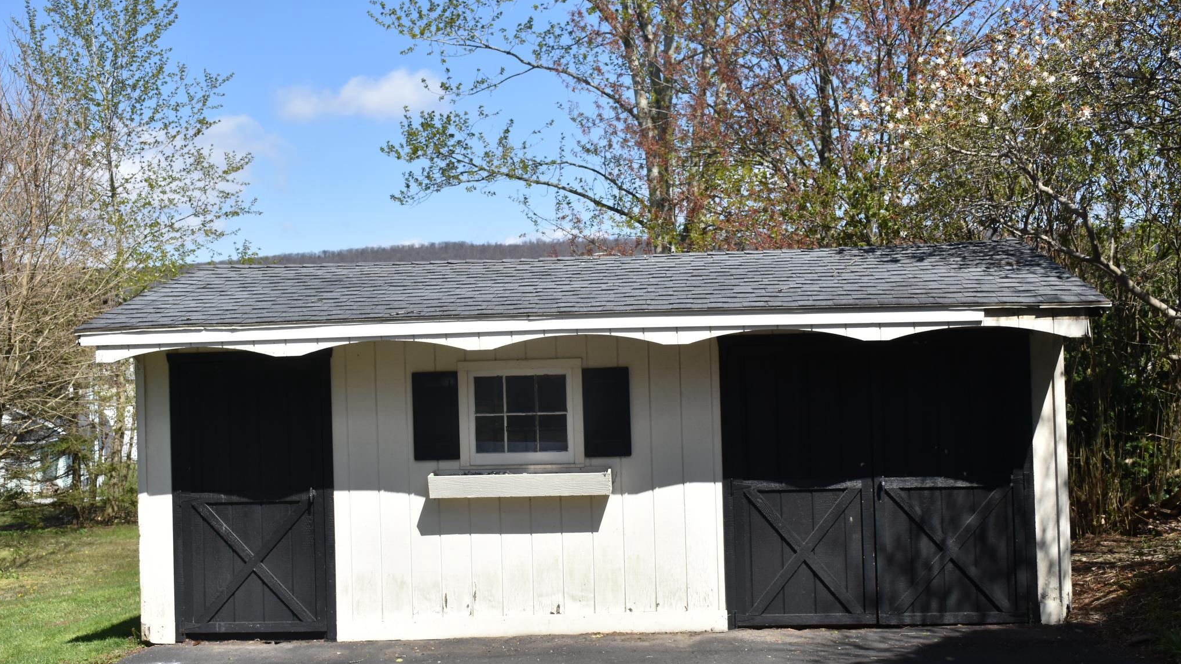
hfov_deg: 49.4
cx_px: 589
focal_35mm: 41
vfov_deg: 29.0
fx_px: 1284
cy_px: 357
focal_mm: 26
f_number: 6.3
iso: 400
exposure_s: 1/1600
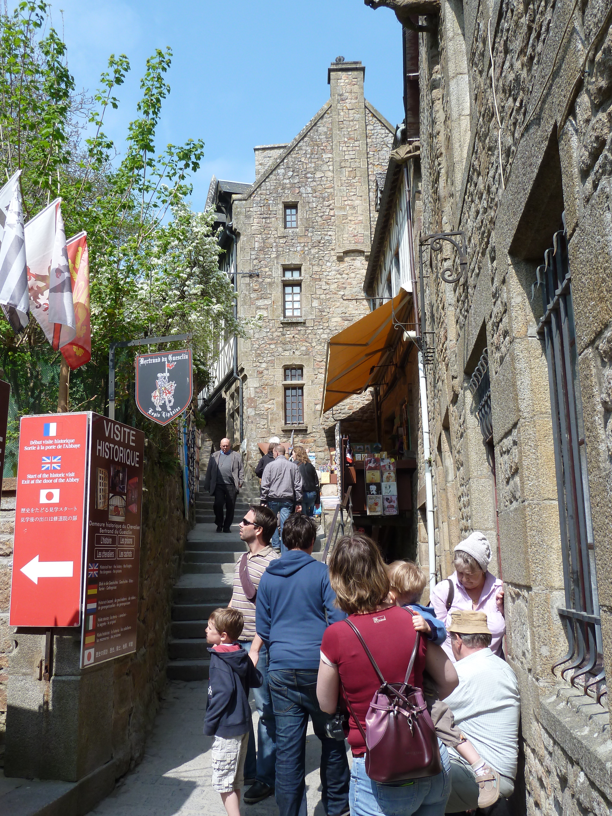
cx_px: 306
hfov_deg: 46.8
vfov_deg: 60.0
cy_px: 408
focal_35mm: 30
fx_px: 707
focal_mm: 5
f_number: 4
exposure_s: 1/400
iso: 80
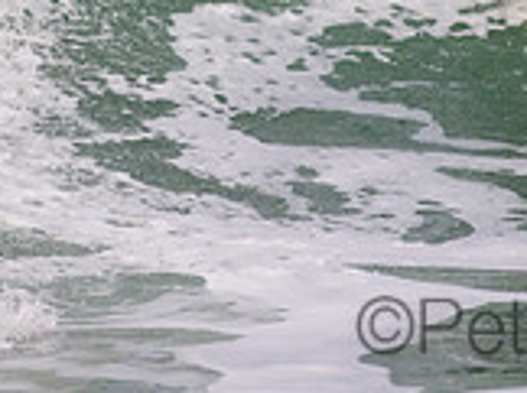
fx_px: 41987
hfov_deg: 0.7
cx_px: 608
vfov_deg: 0.5
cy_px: -213
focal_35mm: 2762
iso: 1400
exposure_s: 1/2000
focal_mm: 800
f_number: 11
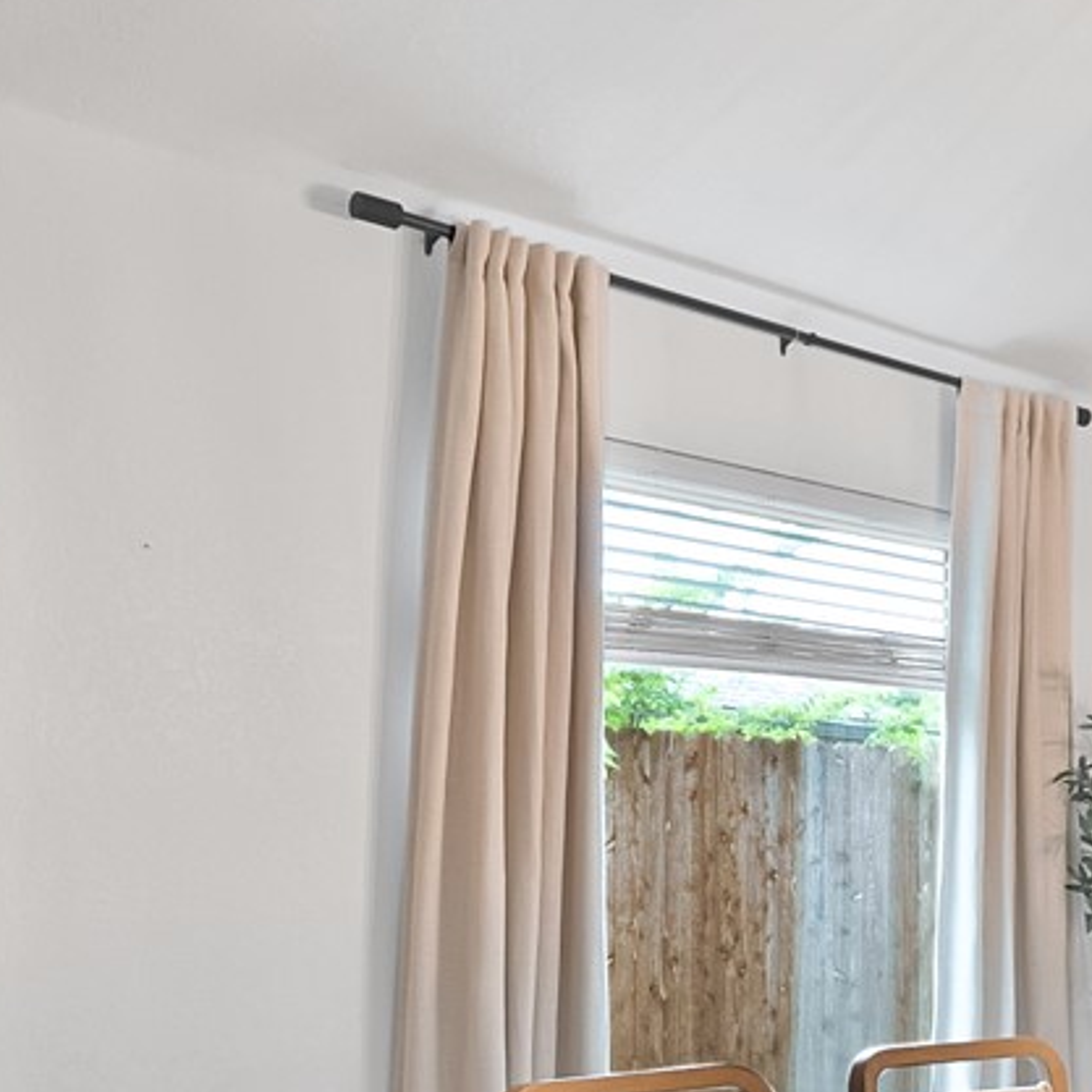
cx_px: 1241
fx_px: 1749
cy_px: 831
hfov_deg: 30.5
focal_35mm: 49
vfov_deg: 33.9
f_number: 9
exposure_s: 1/2.5
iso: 640
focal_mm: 12
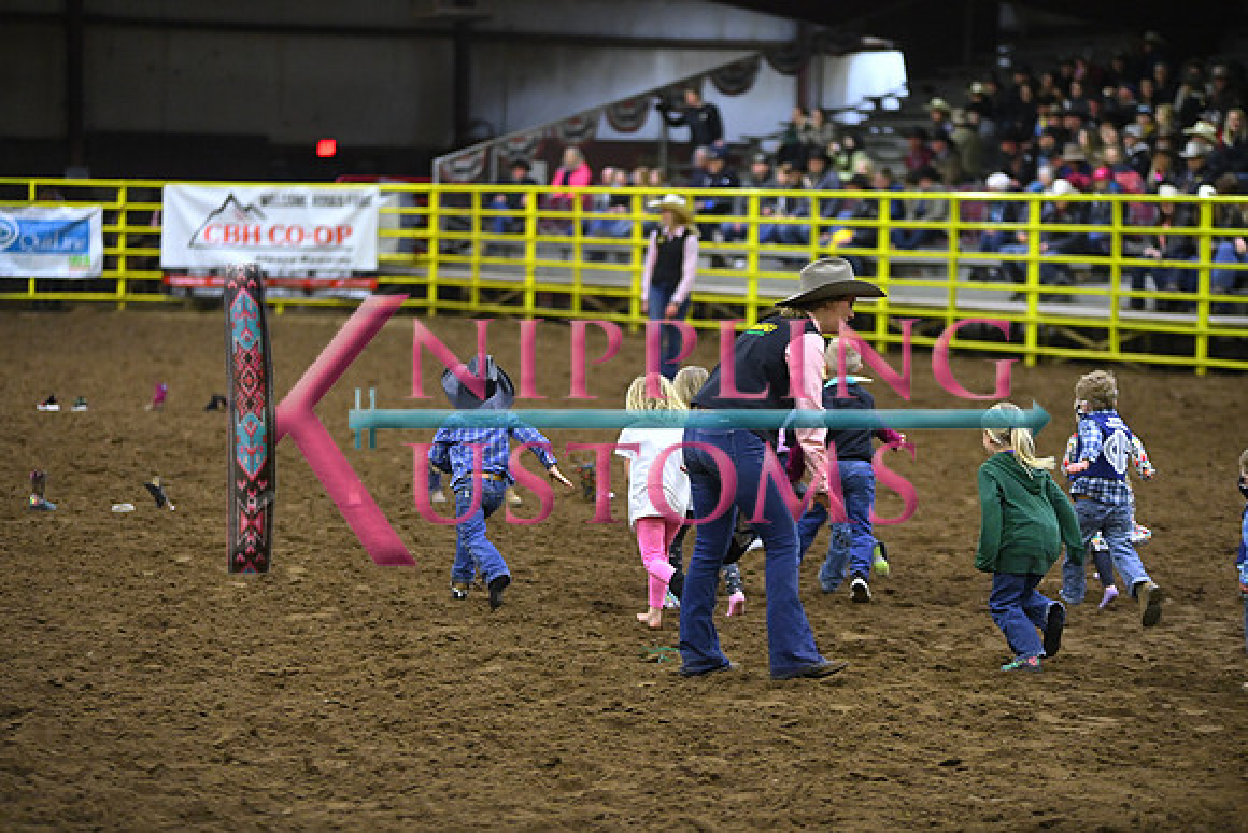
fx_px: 4508
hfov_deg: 15.8
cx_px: 624
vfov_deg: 10.6
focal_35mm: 130
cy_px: 416
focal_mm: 130
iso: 6400
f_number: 2.8
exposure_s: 1/400
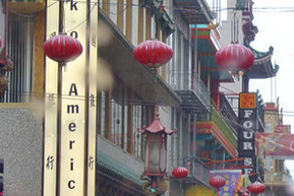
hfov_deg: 13.4
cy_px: 184
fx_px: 1234
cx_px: 312
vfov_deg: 9.1
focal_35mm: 151
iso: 280
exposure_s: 1/60
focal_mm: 21.1
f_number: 5
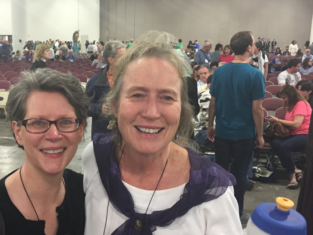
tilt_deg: -13.2
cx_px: 98
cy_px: 128
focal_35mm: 43
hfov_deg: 43.1
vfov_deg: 33.6
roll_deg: -0.6
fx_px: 389
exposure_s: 1/30
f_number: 2.2
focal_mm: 4.15
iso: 125
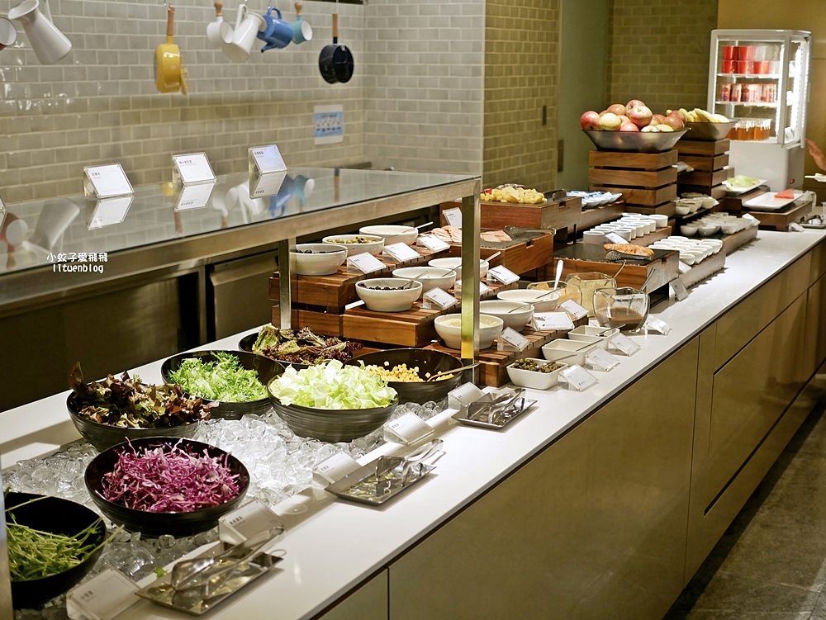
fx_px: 1194
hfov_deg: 38.2
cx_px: 413
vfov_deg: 29.1
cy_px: 310
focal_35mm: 50
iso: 320
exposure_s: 1/60
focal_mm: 25
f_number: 1.8
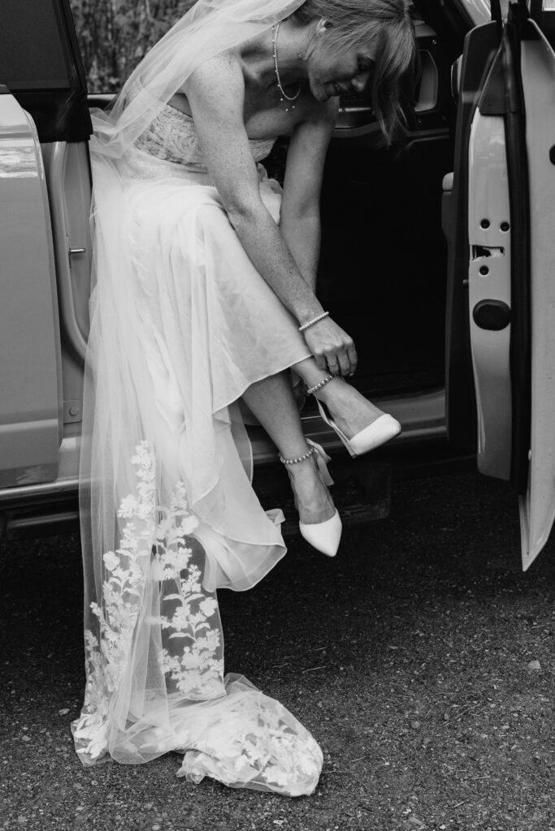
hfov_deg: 27.0
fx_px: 1156
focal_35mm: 50
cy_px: 416
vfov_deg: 39.6
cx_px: 278
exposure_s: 1/60
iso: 320
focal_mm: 50
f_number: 6.3
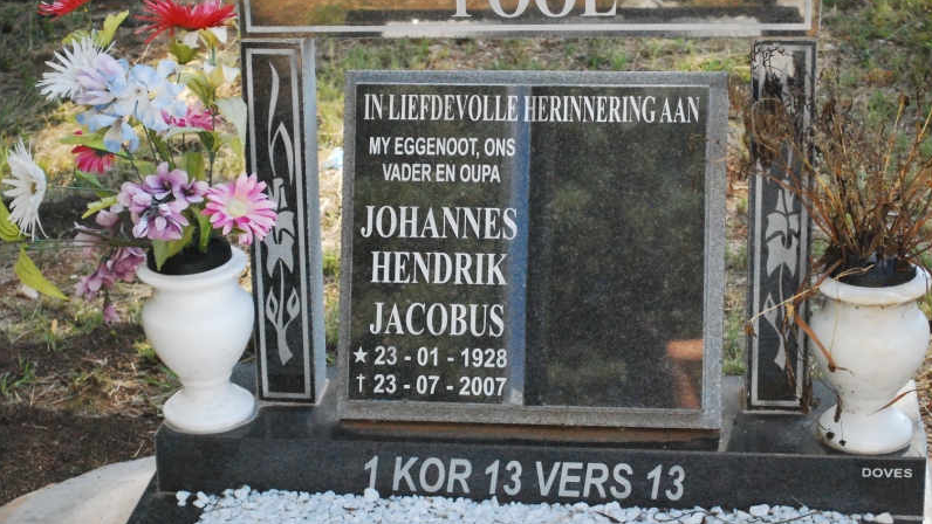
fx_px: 2101
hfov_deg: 25.0
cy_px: 244
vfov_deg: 14.2
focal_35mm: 85
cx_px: 466
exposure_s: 1/1250
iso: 1600
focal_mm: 42
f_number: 5.3
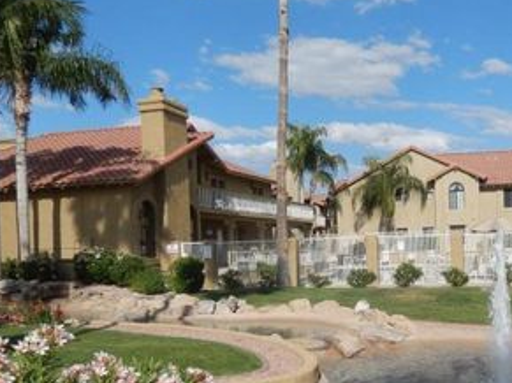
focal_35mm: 43
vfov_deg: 33.2
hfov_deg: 42.8
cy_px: 264
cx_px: 371
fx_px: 636
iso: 125
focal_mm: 4.5
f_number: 6.8
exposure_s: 1/500
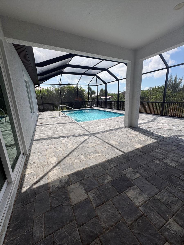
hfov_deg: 85.7
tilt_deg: -12.2
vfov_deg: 102.1
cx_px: 92
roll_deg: +2.1
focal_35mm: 14
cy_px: 122
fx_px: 99
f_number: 2.2
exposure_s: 1/1709
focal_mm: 2.22
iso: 50
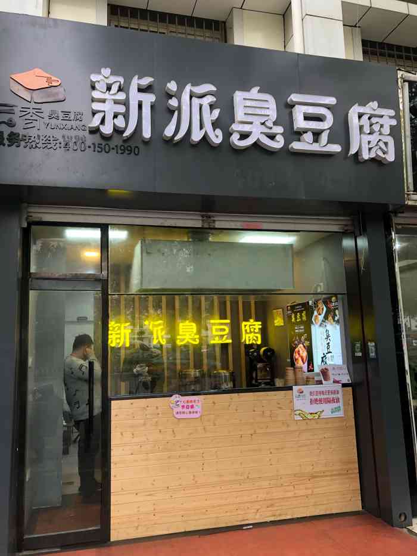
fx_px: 450
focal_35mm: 28
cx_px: 208
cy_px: 278
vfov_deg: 63.4
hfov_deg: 49.8
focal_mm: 4
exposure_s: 1/120
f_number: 1.8
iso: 64
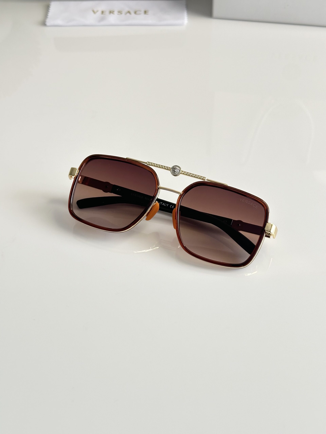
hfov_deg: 30.3
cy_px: 217
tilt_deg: -44.0
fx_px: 603
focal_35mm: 48
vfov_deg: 39.7
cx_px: 163
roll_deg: +1.0
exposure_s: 1/79
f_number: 1.78
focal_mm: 6.86
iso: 80
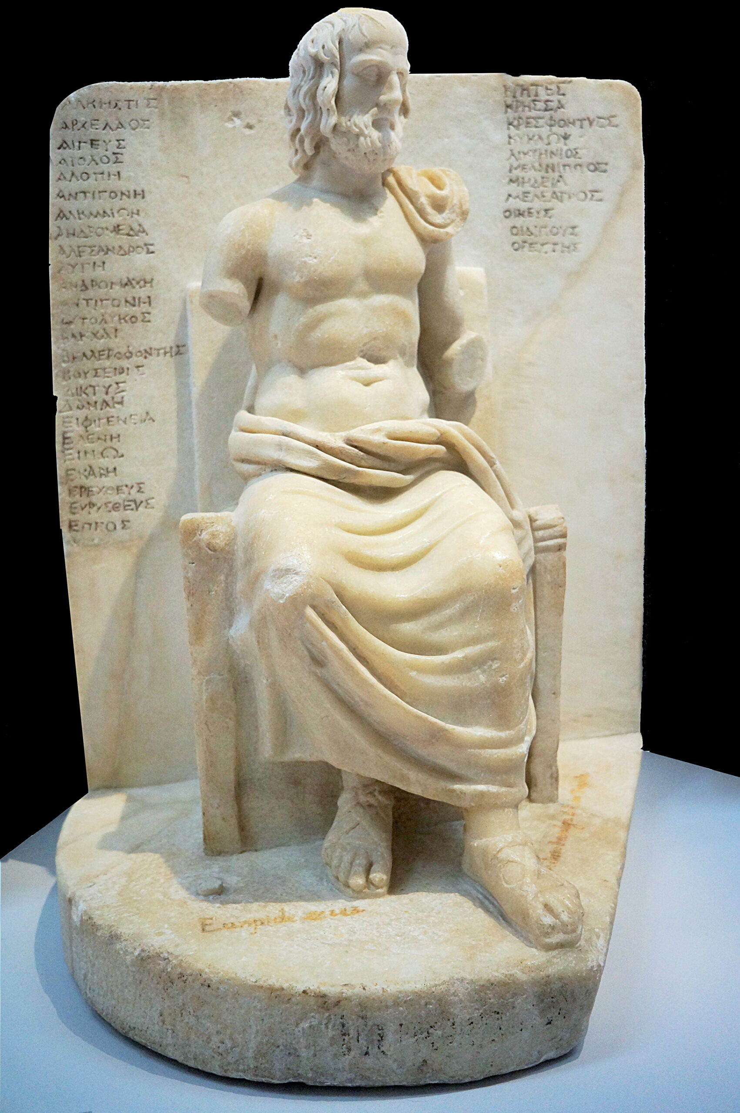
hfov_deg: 43.5
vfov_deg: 62.0
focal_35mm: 30
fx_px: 927
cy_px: 556
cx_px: 370
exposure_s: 1/160
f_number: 4
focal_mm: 20
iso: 1250
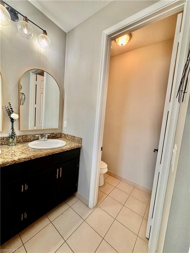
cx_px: 95
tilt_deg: -5.8
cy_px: 126
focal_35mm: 14
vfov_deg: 102.1
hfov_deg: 85.7
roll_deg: -5.2
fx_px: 102
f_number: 2.2
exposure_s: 1/60
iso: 160
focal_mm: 2.22
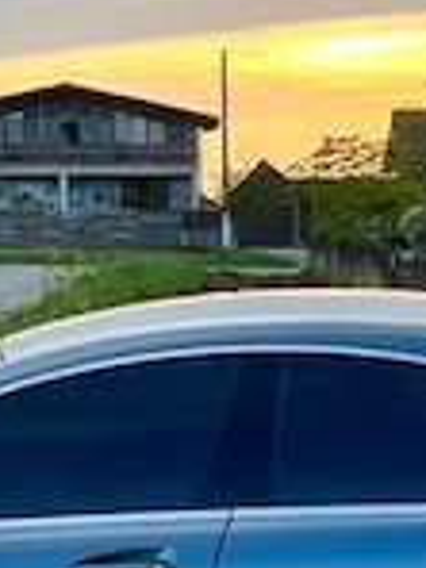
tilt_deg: -1.4
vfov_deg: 14.0
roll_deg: +0.5
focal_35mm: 141
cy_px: 307
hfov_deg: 10.5
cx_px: 192
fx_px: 2314
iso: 50
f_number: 1.5
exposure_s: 1/887
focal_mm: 5.7
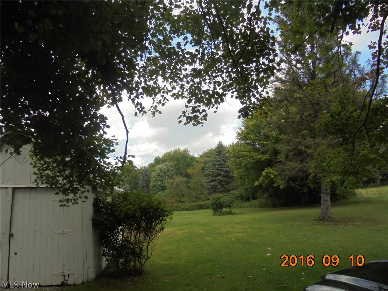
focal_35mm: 26
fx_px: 291
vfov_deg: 53.1
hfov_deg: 67.3
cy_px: 146
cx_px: 194
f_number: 3.5
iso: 100
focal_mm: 4.6
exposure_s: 1/500
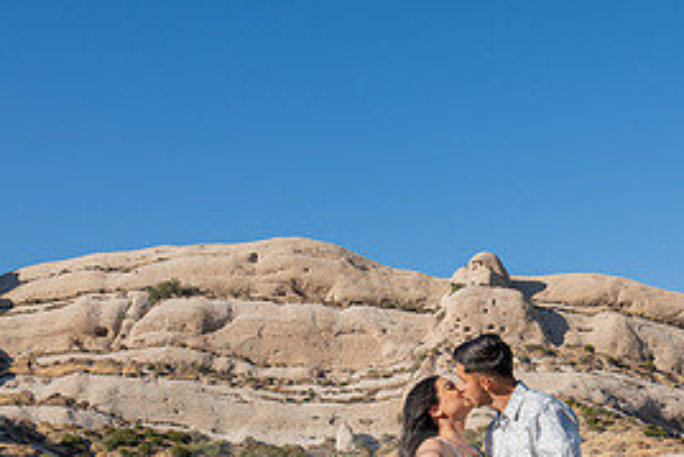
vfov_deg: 19.5
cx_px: 413
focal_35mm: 67
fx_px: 1274
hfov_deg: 30.0
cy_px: 491
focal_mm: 31
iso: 200
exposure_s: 1/400
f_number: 9
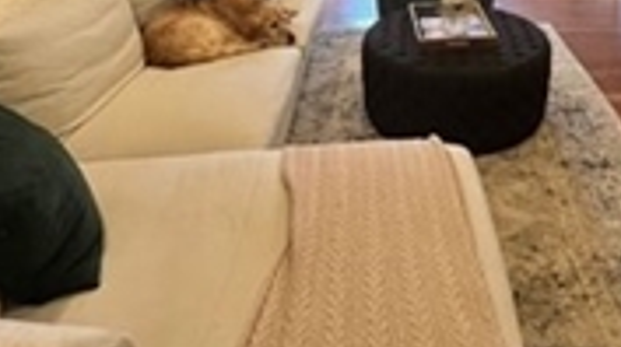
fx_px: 526
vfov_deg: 30.6
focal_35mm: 32
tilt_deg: -12.7
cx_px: 442
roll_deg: -1.5
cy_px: -75
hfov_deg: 58.8
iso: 250
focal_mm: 1.57
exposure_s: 1/60
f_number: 1.8
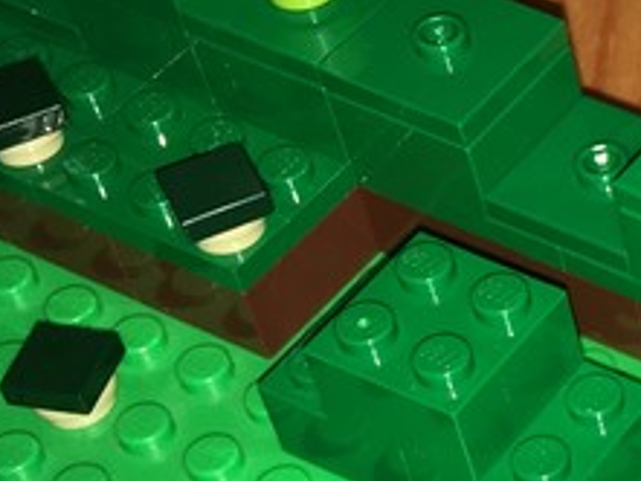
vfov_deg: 12.6
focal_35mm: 118
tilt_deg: -47.8
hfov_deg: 14.4
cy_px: 277
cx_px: 1215
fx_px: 2186
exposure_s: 1/52
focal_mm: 4.15
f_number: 2.2
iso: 25
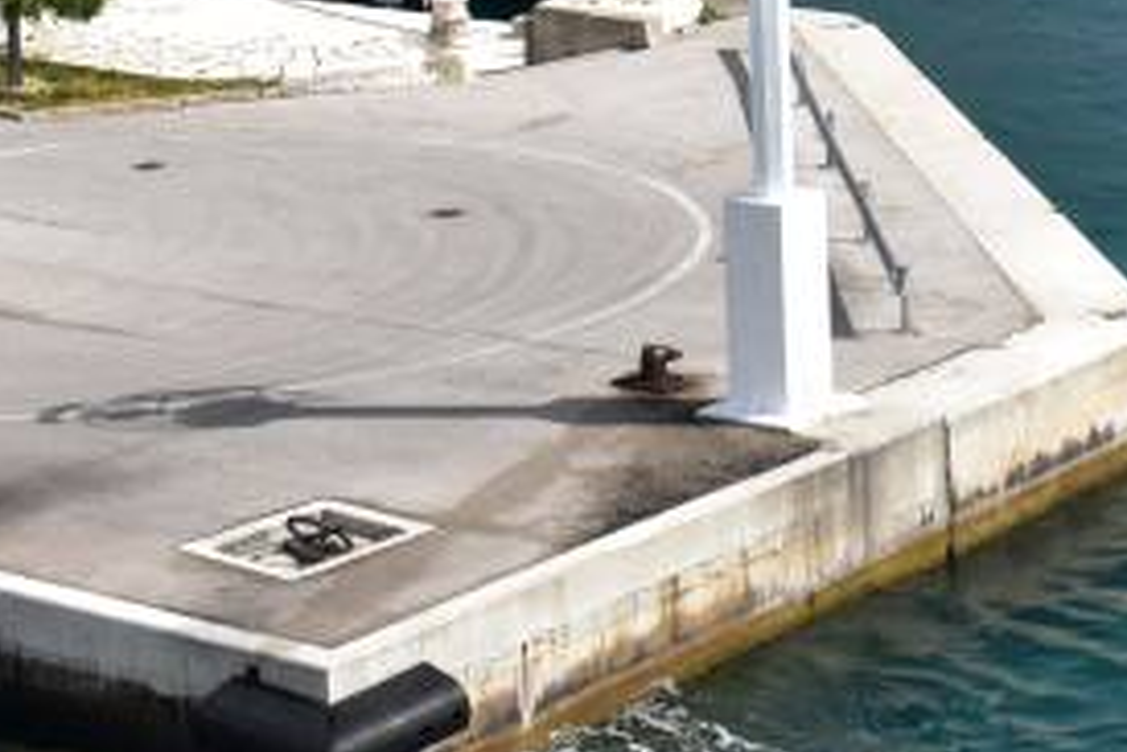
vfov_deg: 11.5
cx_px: 1341
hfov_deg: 17.4
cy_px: -503
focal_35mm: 112
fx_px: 3508
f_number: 11
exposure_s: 1/500
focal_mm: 20
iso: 250
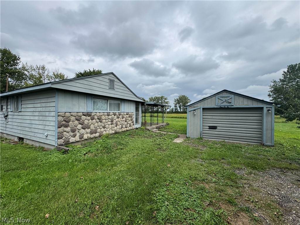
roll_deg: -0.3
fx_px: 121
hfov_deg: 102.1
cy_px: 112
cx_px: 150
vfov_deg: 85.7
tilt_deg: +0.1
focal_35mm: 14
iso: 50
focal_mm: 2.22
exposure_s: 1/1880
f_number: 2.2
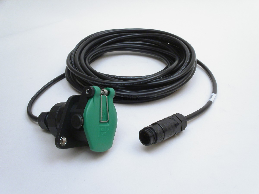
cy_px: 97
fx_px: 284
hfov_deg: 49.0
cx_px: 130
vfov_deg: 37.7
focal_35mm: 38
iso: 100
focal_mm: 7.8
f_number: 6.7
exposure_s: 1
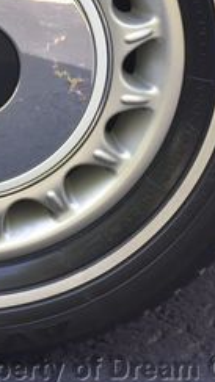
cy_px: 63
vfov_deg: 9.3
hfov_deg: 5.2
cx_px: -20
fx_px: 2344
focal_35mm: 231
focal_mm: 56
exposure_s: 1/500
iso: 800
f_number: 5.6
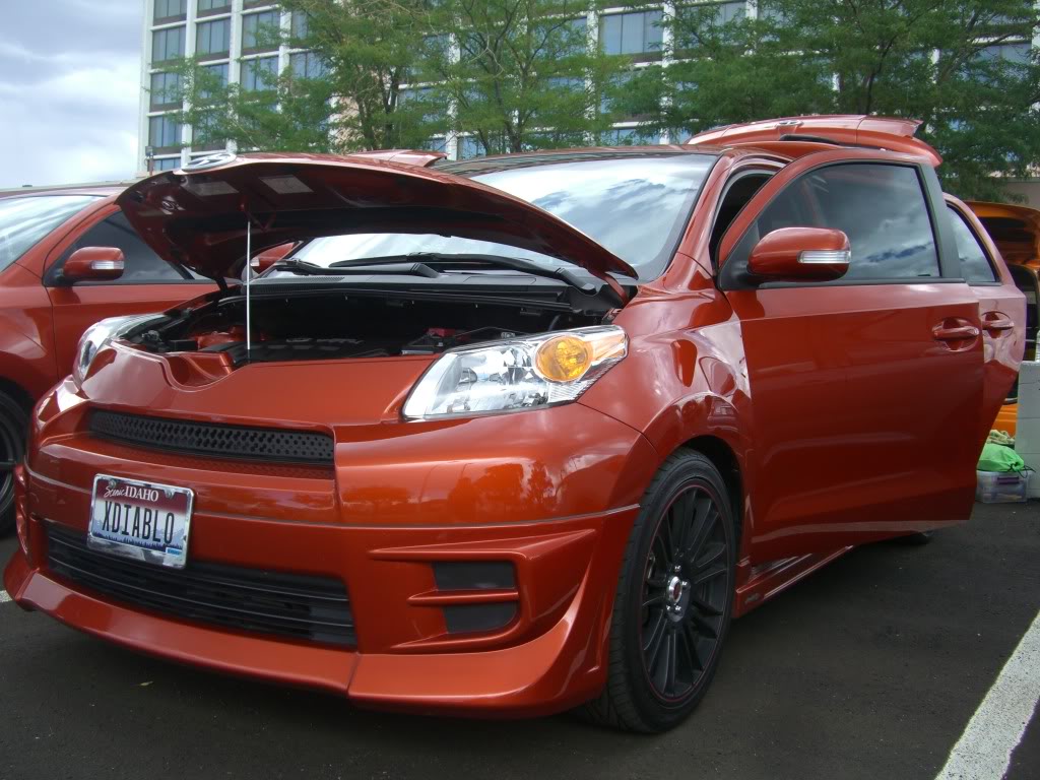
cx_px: 520
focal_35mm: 38
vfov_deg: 37.7
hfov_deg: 49.0
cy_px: 390
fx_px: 1142
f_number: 2.8
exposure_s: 1/200
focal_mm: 7.9
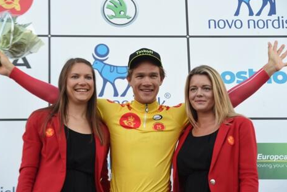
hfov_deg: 16.4
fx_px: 998
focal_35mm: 125
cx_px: 141
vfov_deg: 11.0
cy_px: 95
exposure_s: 1/160
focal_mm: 120
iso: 2000
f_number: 5.6
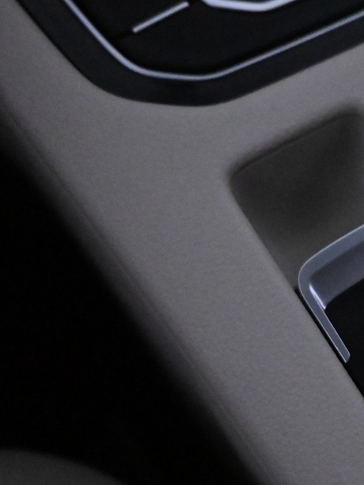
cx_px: 461
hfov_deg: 21.9
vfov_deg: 31.6
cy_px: 272
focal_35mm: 61
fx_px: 855
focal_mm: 16
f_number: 3.5
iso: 10000
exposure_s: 1/500
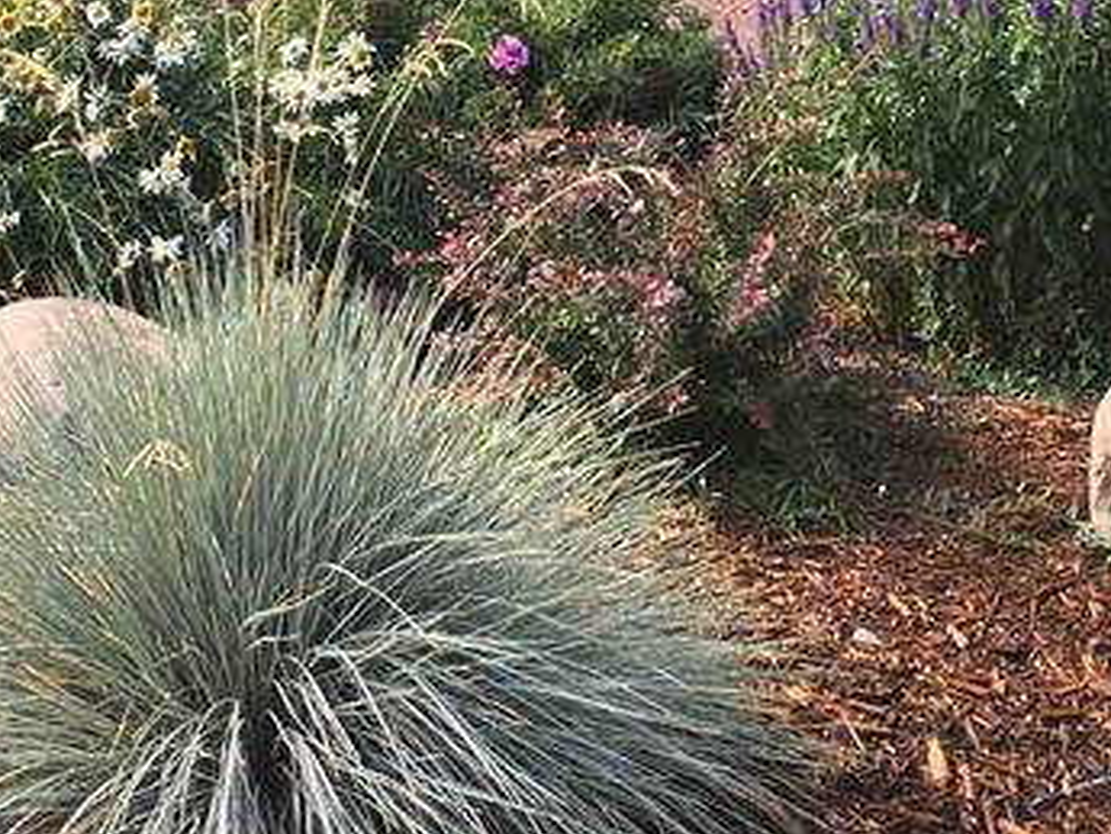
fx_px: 2761
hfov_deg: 22.7
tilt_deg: -13.3
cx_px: 528
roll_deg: -0.7
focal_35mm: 86
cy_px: 171
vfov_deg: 17.0
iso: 25
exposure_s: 1/120
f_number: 2.2
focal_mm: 4.15
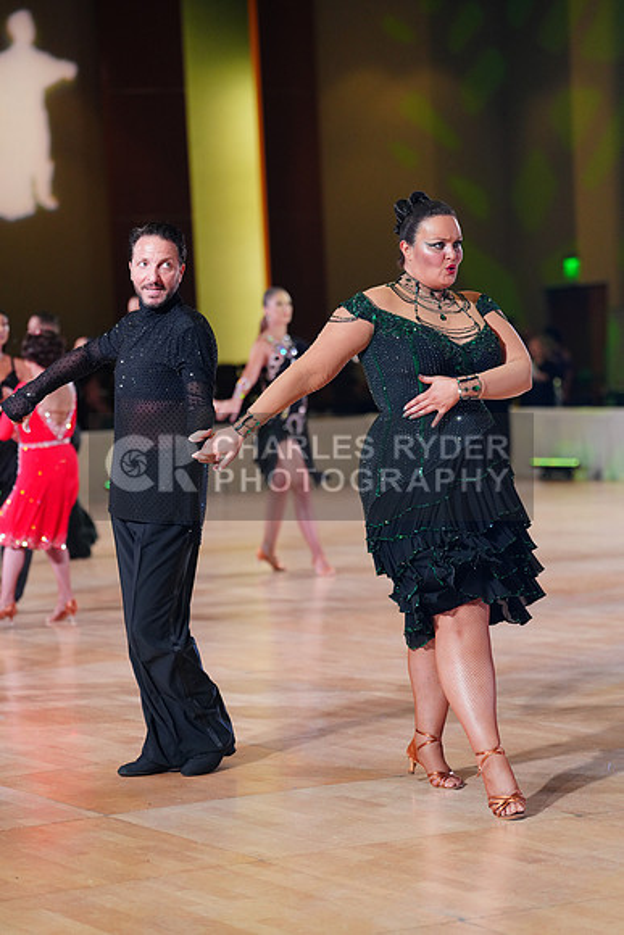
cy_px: 468
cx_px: 312
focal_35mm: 102
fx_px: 2650
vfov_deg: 20.0
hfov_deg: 13.4
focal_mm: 102
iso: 2000
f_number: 2.8
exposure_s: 1/400
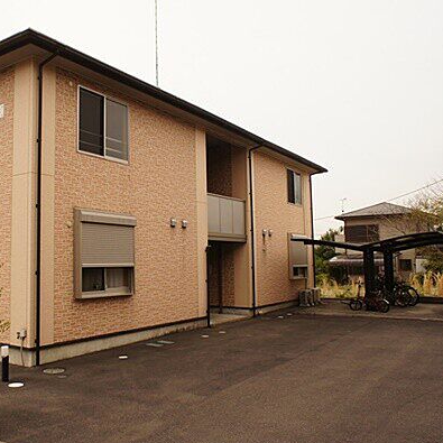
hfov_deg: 48.6
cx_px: 137
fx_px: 478
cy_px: 221
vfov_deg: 49.7
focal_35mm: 33
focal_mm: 16
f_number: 7.1
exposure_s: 1/800
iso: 400
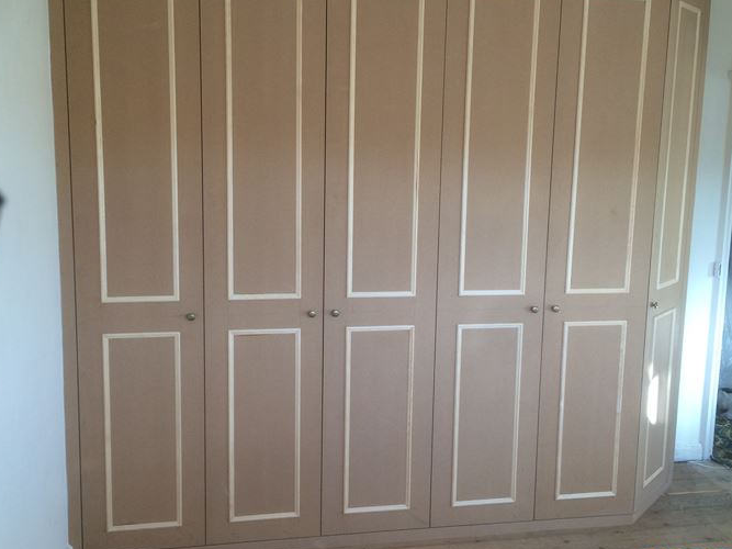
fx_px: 761
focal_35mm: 36
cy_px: 250
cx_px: 353
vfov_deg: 39.6
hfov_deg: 51.4
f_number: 2.2
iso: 40
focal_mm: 4.12
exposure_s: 1/60
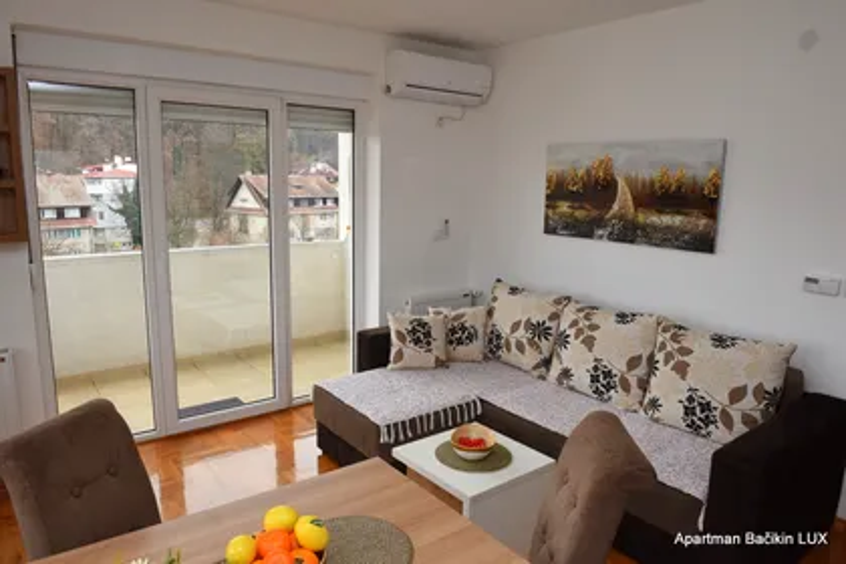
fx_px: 564
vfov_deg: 53.1
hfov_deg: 73.7
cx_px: 423
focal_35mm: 24
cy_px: 282
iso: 1600
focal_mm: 24
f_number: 9
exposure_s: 1/250
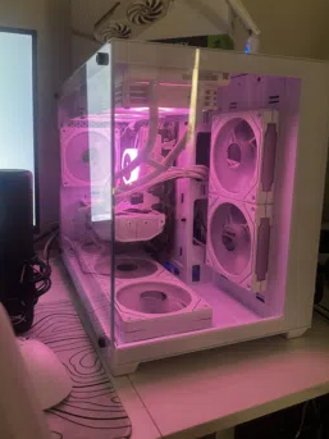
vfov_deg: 63.3
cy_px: 198
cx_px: 138
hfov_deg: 49.5
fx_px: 355
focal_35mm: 28
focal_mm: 6.86
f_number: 1.78
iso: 400
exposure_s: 1/60
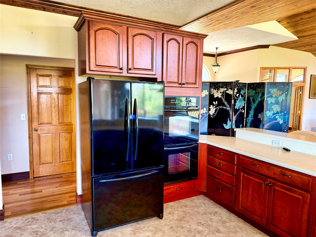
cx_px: 158
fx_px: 219
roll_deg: -0.5
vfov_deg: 56.8
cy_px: 118
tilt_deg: -4.8
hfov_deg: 71.6
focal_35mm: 24
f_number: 1.78
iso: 250
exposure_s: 1/60
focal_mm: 6.76
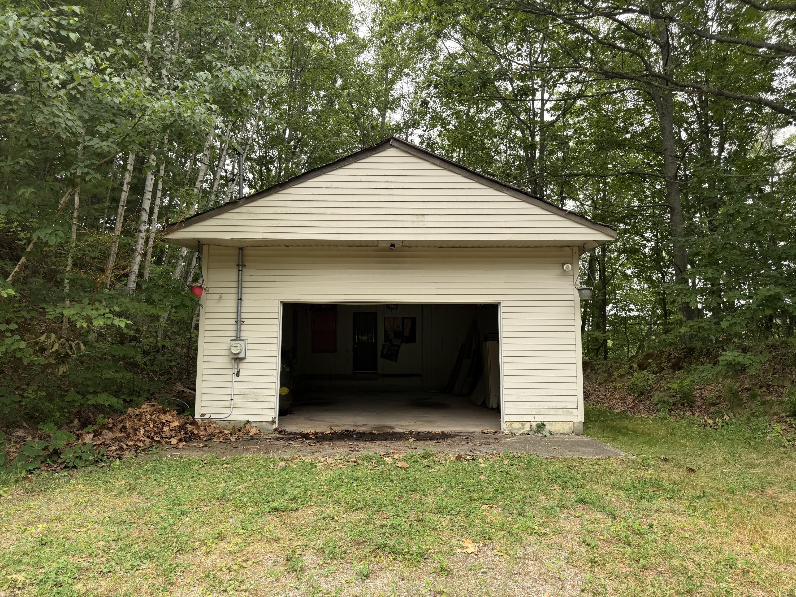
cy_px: 298
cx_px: 398
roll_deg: -0.2
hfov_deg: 71.6
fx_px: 552
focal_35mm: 24
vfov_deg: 56.8
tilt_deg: +7.5
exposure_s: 1/967
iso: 80
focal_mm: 6.76
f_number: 1.78
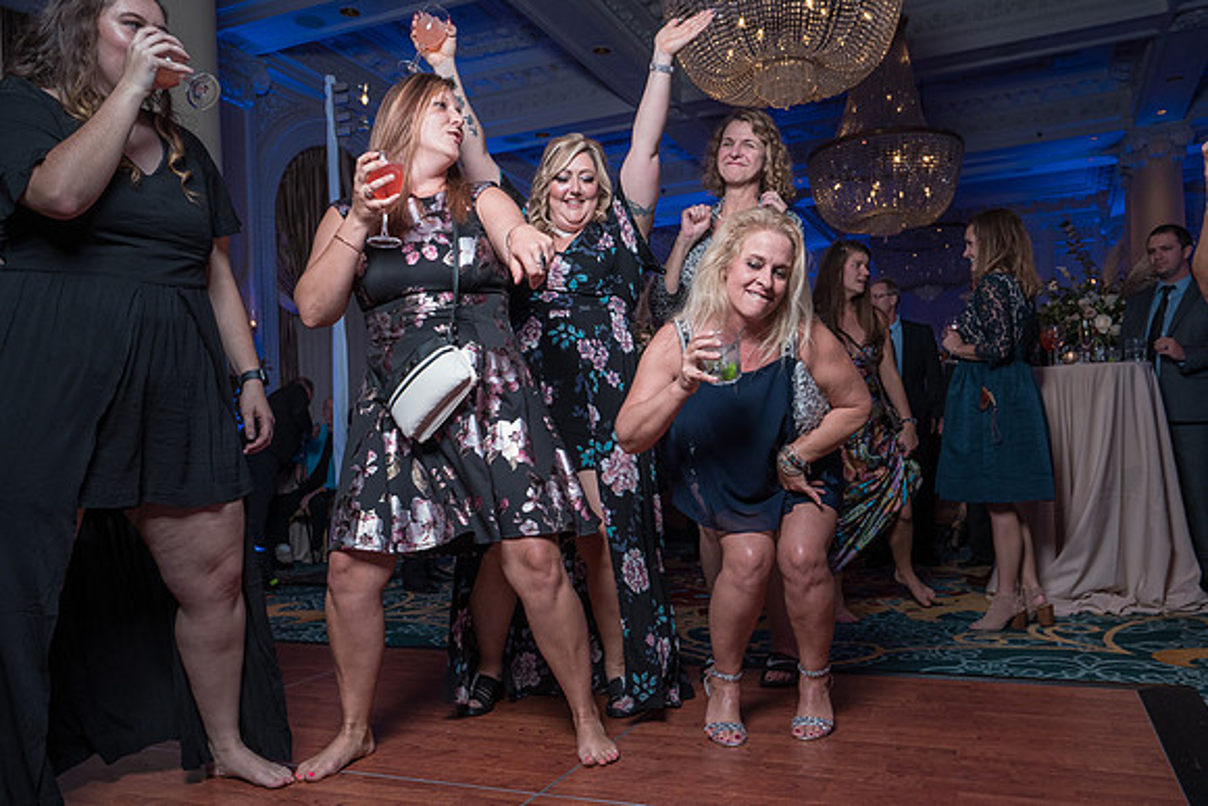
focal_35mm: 27
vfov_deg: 47.3
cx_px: 638
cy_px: 457
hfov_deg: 66.6
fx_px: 918
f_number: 5.6
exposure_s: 1/200
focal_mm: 24
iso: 2000
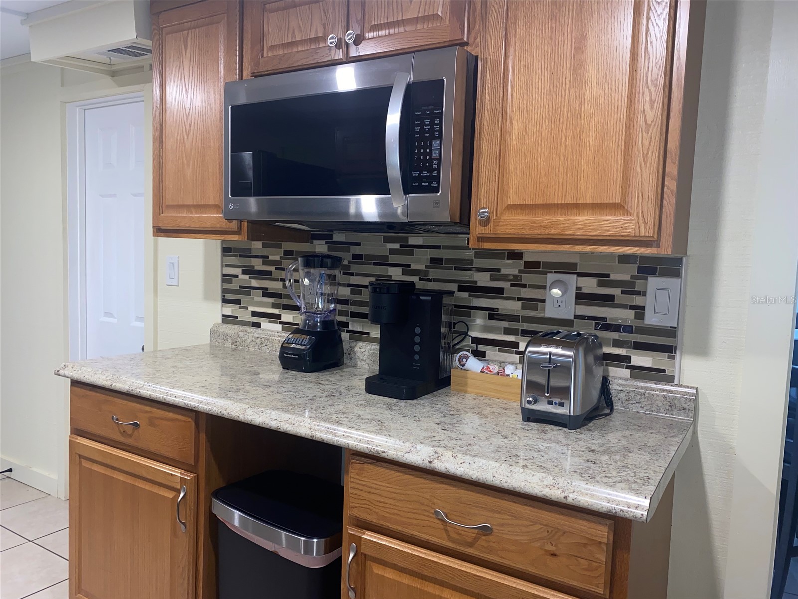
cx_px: 399
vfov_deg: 53.1
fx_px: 599
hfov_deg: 67.3
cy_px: 300
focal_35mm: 26
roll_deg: -2.9
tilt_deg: -5.5
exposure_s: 1/15
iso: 50
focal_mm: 4.25
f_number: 1.8
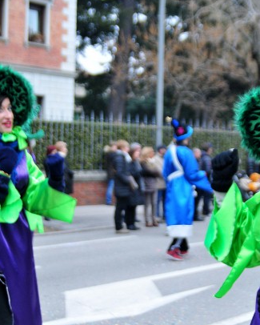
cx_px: 171
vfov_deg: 30.5
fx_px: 596
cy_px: 161
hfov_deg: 24.5
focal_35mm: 62
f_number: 2.8
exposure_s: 1/500
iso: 500
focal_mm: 28
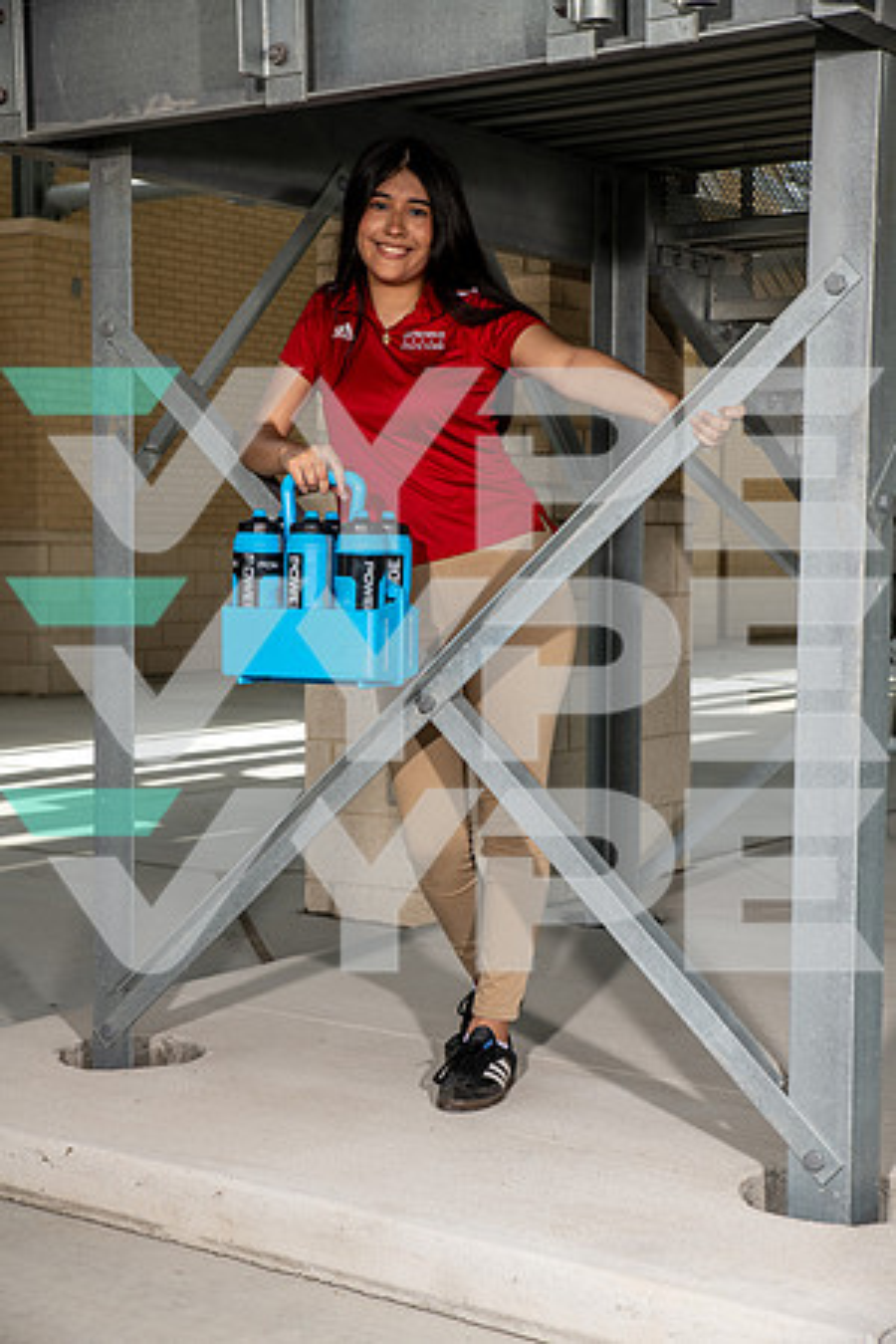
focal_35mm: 56
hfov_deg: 24.2
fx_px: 2091
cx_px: 448
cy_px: 672
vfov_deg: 35.6
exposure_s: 1/320
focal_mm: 56
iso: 200
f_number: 7.1
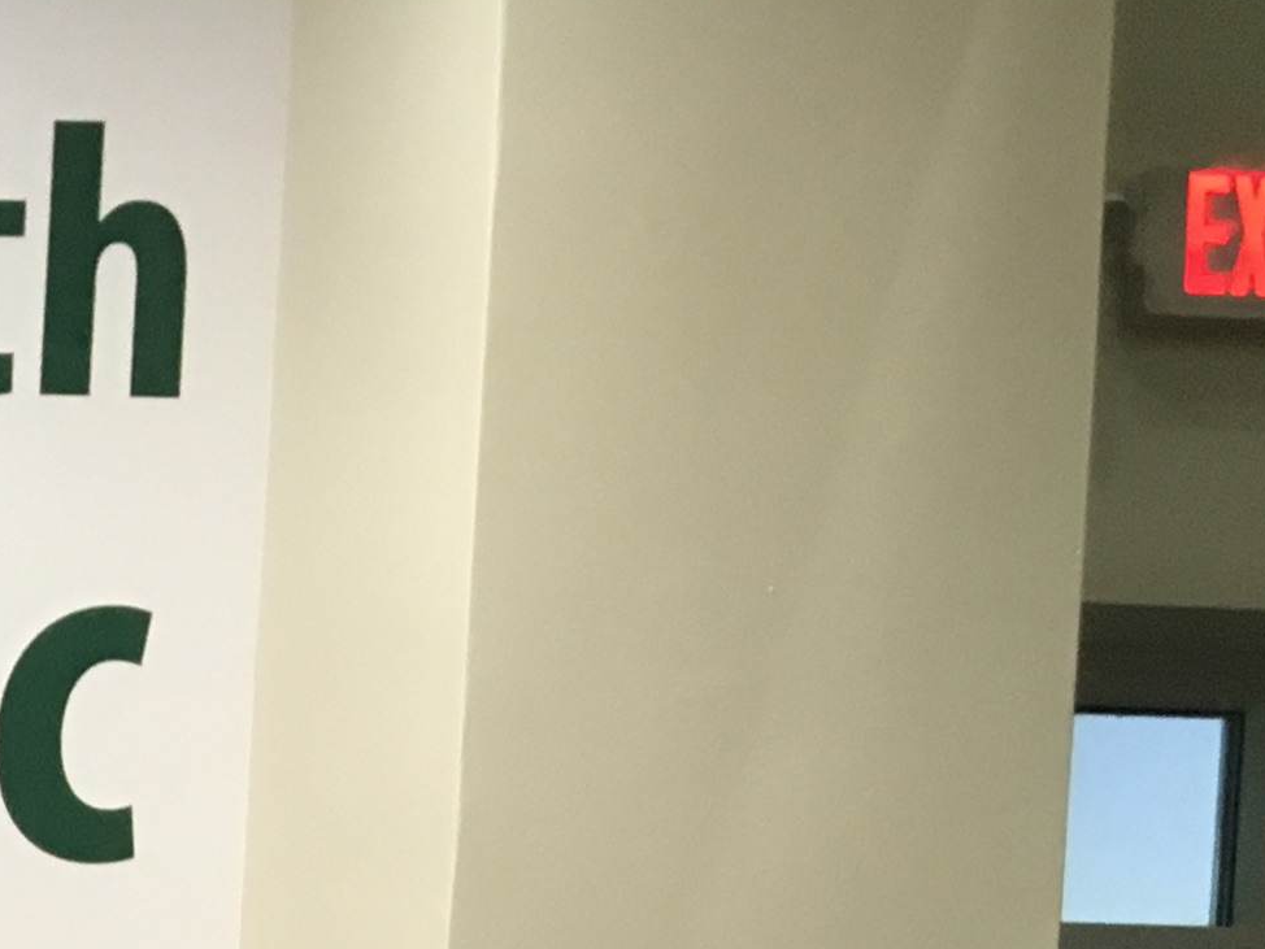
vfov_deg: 11.1
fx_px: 4386
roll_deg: -1.0
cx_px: -1274
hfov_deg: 13.9
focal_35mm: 120
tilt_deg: -4.0
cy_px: 1947
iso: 100
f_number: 2.2
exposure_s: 1/30
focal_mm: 4.15
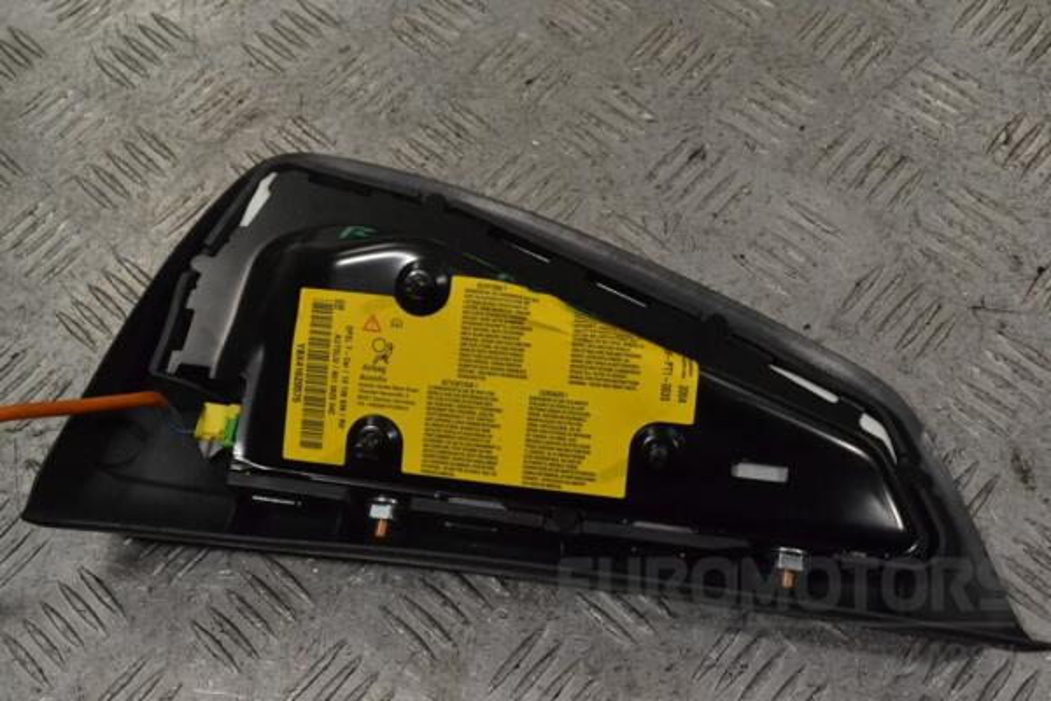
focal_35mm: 42
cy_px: 350
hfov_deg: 46.4
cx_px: 526
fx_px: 1226
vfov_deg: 31.9
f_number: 10
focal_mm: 28
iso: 3200
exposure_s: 1/400
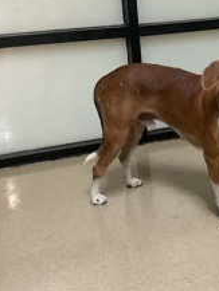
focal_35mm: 60
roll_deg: +1.8
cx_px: 202
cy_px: 168
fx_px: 506
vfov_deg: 32.1
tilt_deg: -18.6
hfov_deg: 23.7
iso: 400
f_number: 2.4
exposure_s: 1/40
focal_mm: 3.3
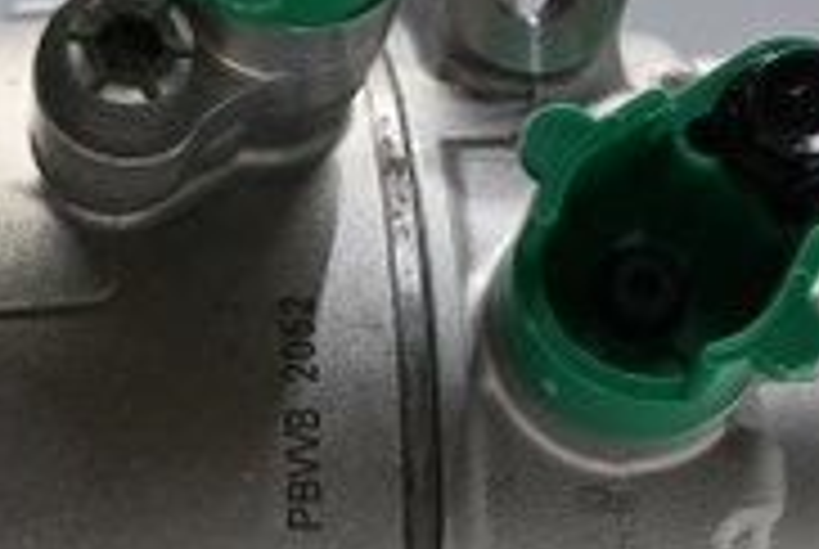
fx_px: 3372
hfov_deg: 13.5
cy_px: 374
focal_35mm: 148
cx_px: -140
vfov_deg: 9.3
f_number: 4.8
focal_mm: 30
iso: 400
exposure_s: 1/50
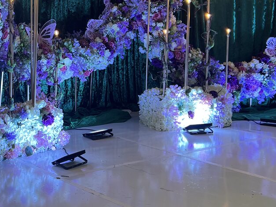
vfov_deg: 22.0
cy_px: 49
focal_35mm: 66
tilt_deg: -4.5
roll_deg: -0.5
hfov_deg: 28.0
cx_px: 15
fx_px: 526
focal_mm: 5.7
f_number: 1.5
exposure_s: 1/60
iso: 64
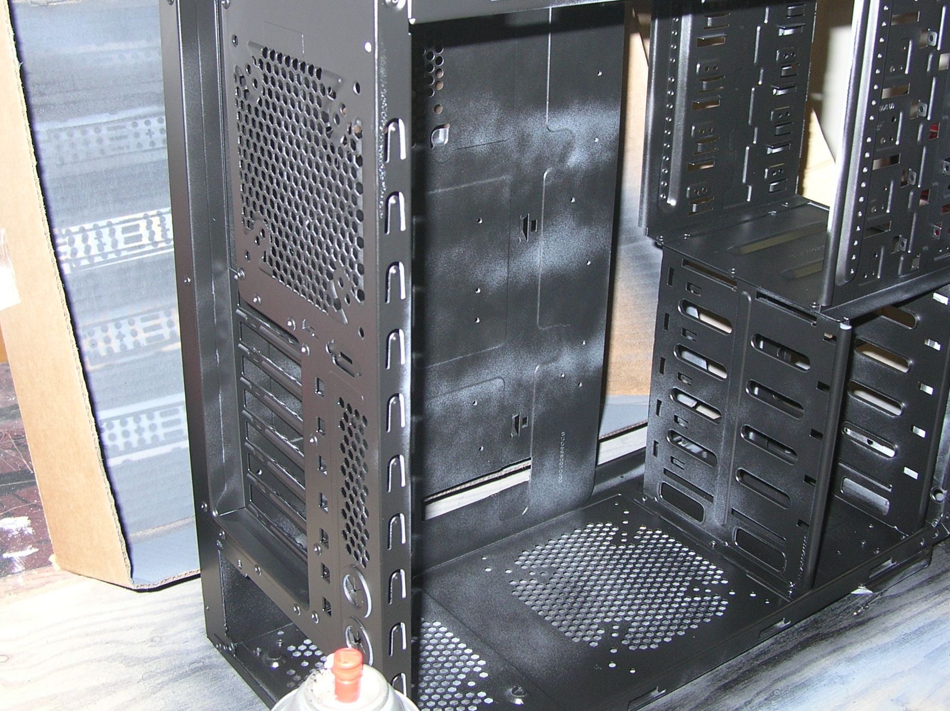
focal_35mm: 46
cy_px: 298
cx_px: 547
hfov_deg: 41.2
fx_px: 1261
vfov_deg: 31.4
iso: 56
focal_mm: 6
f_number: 2.7
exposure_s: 1/60.1
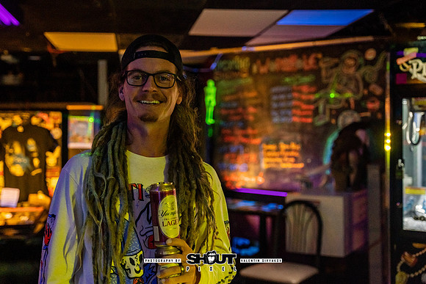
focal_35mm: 53
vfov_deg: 25.5
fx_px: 628
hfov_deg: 37.5
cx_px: 198
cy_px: 132
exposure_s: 1/200
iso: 3200
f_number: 2.8
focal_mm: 48.7
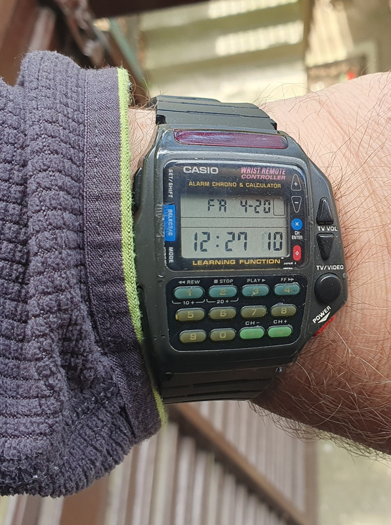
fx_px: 393
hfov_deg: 52.9
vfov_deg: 67.4
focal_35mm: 26
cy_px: 262
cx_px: 196
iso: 50
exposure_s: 1/100
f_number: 2.4
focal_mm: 4.32
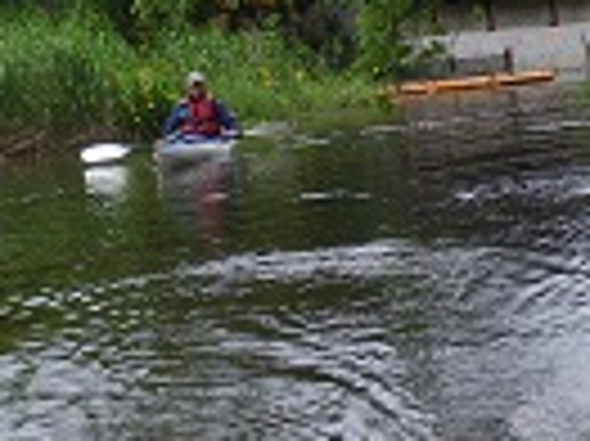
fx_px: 1277
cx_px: 140
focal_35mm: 75
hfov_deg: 25.7
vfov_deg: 19.2
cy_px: 32
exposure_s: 1/80
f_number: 3.5
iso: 50
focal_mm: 5
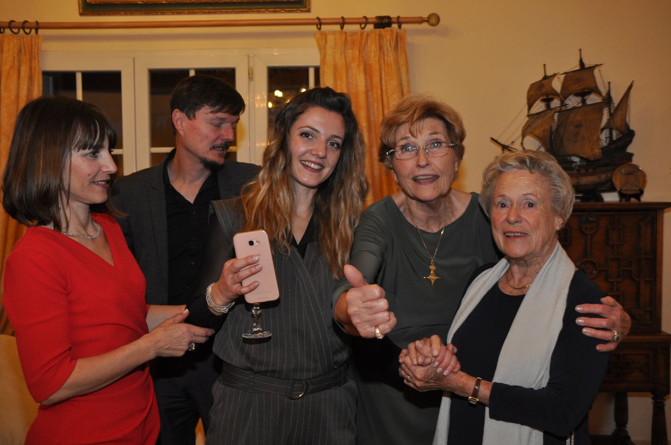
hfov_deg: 57.3
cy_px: 222
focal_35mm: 33
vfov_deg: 39.9
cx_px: 336
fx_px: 614
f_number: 4
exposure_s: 1/60
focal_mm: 22
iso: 800
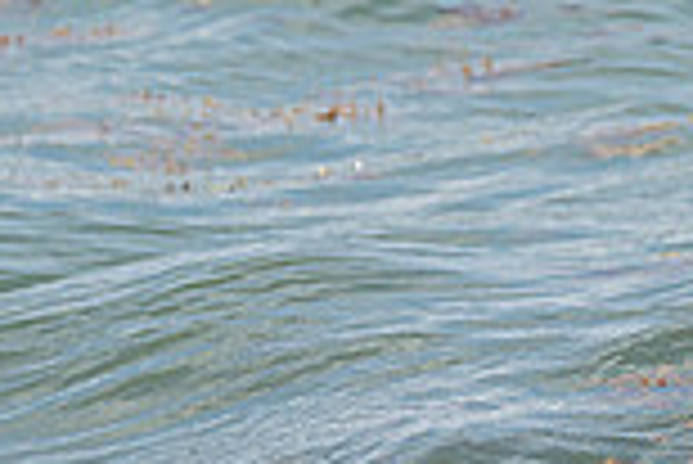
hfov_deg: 1.4
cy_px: -390
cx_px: 472
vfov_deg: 0.9
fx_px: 29094
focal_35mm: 1510
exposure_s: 1/1250
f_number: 10
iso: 640
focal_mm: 400
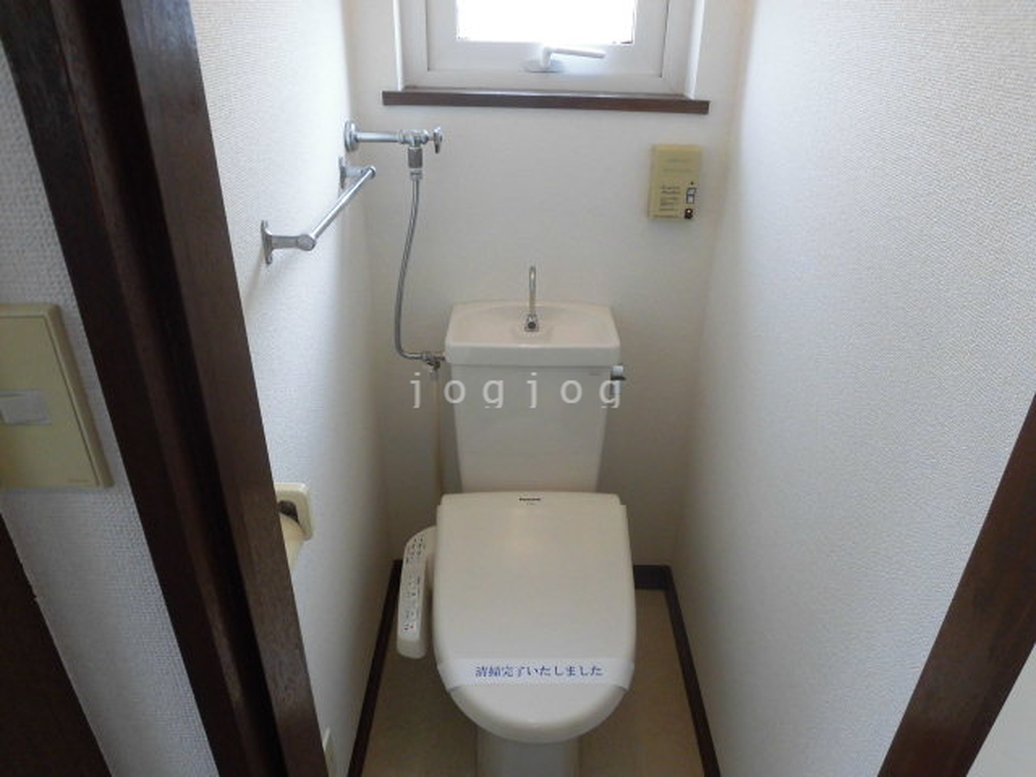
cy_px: 388
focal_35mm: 24
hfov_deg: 71.6
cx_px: 518
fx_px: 718
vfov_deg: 56.8
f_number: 3.1
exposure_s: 1/60
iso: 200
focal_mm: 4.3
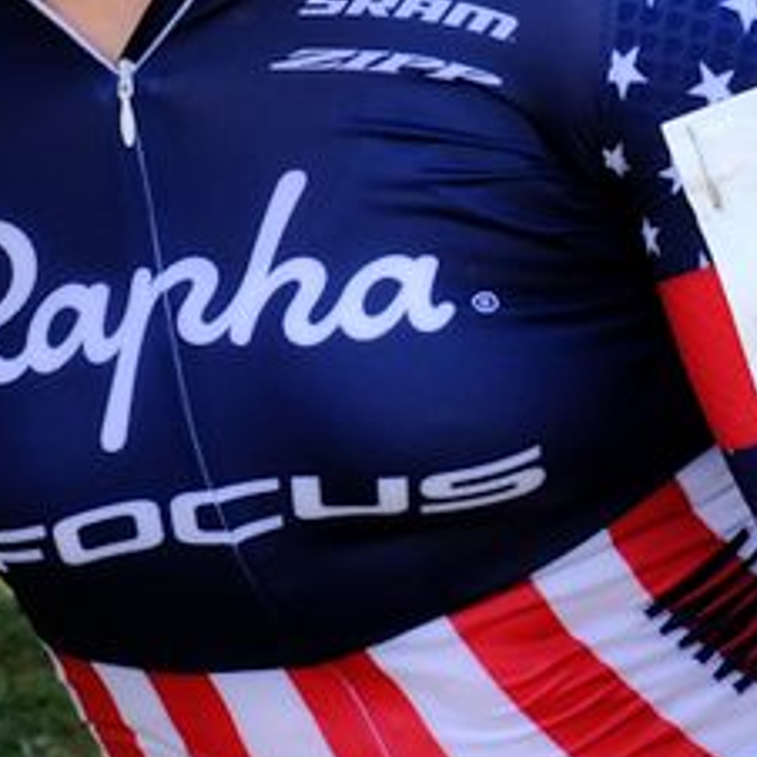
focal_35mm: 212
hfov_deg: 8.2
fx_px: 5245
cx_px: -70
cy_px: -271
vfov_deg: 8.1
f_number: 9
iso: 500
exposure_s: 1/250
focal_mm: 31.1
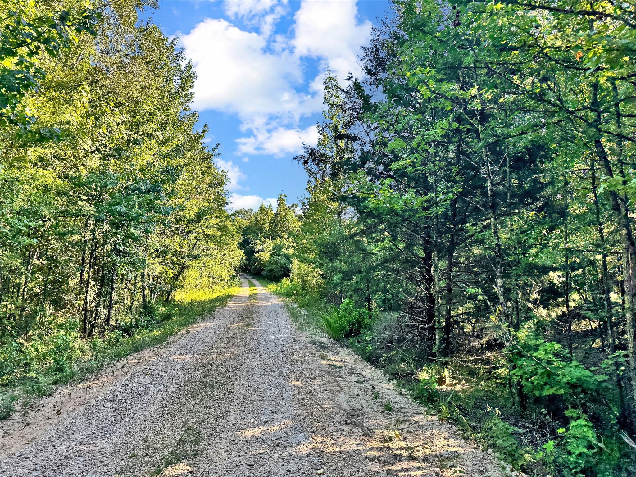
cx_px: 318
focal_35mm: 24
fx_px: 441
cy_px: 238
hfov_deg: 71.6
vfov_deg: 56.8
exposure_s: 1/506
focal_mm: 6.76
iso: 80
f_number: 1.78
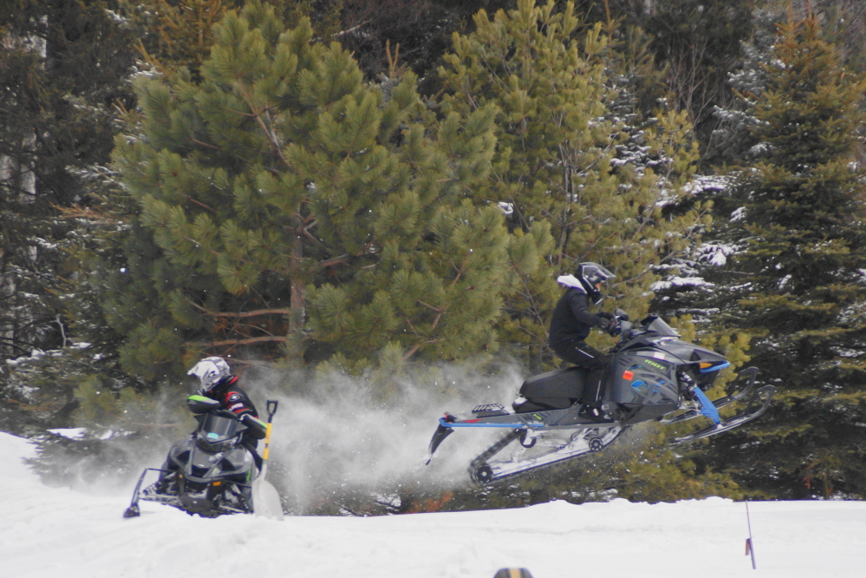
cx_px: 433
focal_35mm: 375
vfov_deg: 3.7
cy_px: 289
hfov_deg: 5.5
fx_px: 9020
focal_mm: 250
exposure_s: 1/400
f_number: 6.3
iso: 400
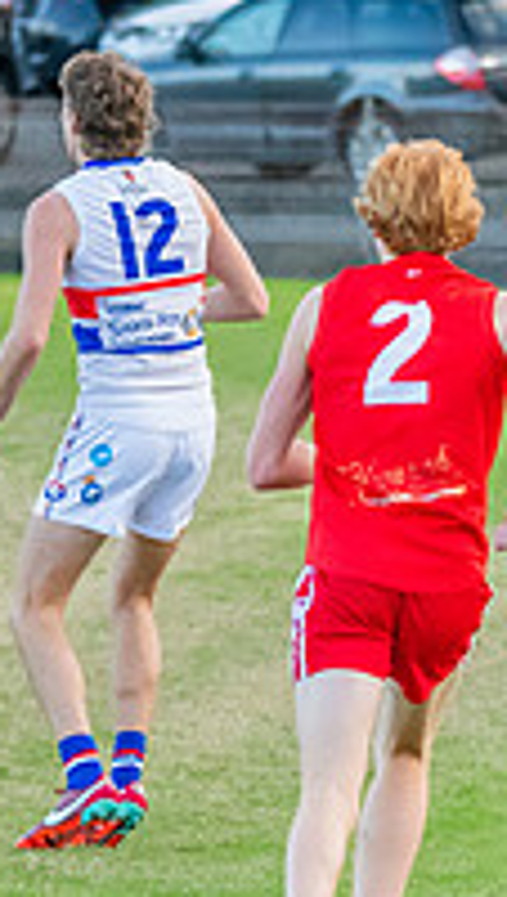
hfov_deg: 1.5
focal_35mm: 788
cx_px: -863
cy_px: 125
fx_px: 18770
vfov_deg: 2.7
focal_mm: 200
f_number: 5.3
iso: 5000
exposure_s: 1/1600
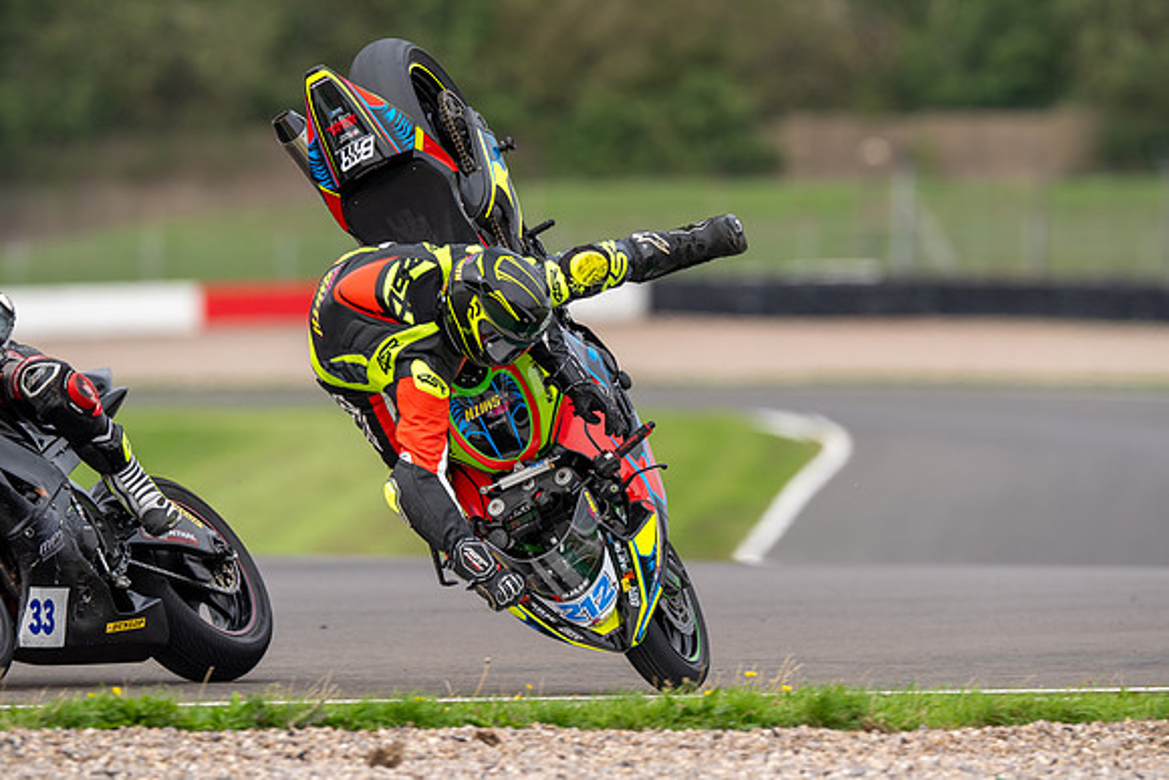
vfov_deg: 2.2
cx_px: 617
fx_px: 20578
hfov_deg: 3.3
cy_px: 368
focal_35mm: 634
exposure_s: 1/500
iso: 250
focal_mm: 600
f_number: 6.3
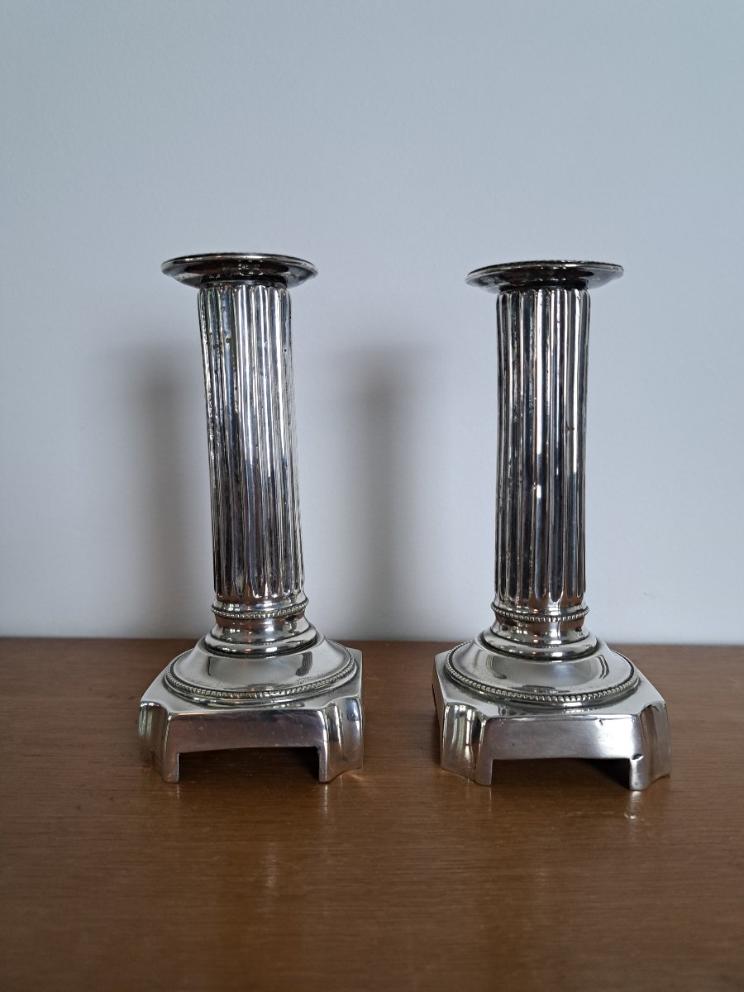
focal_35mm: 24
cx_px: 372
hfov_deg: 56.8
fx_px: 688
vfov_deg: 71.6
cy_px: 496
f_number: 1.8
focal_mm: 5.23
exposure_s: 1/50
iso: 125
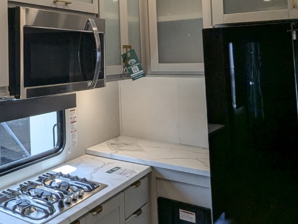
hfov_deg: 41.7
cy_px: 41
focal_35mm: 39
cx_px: 2
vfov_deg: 35.6
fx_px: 336
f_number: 2.2
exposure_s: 1/139
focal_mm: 2.35
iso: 94
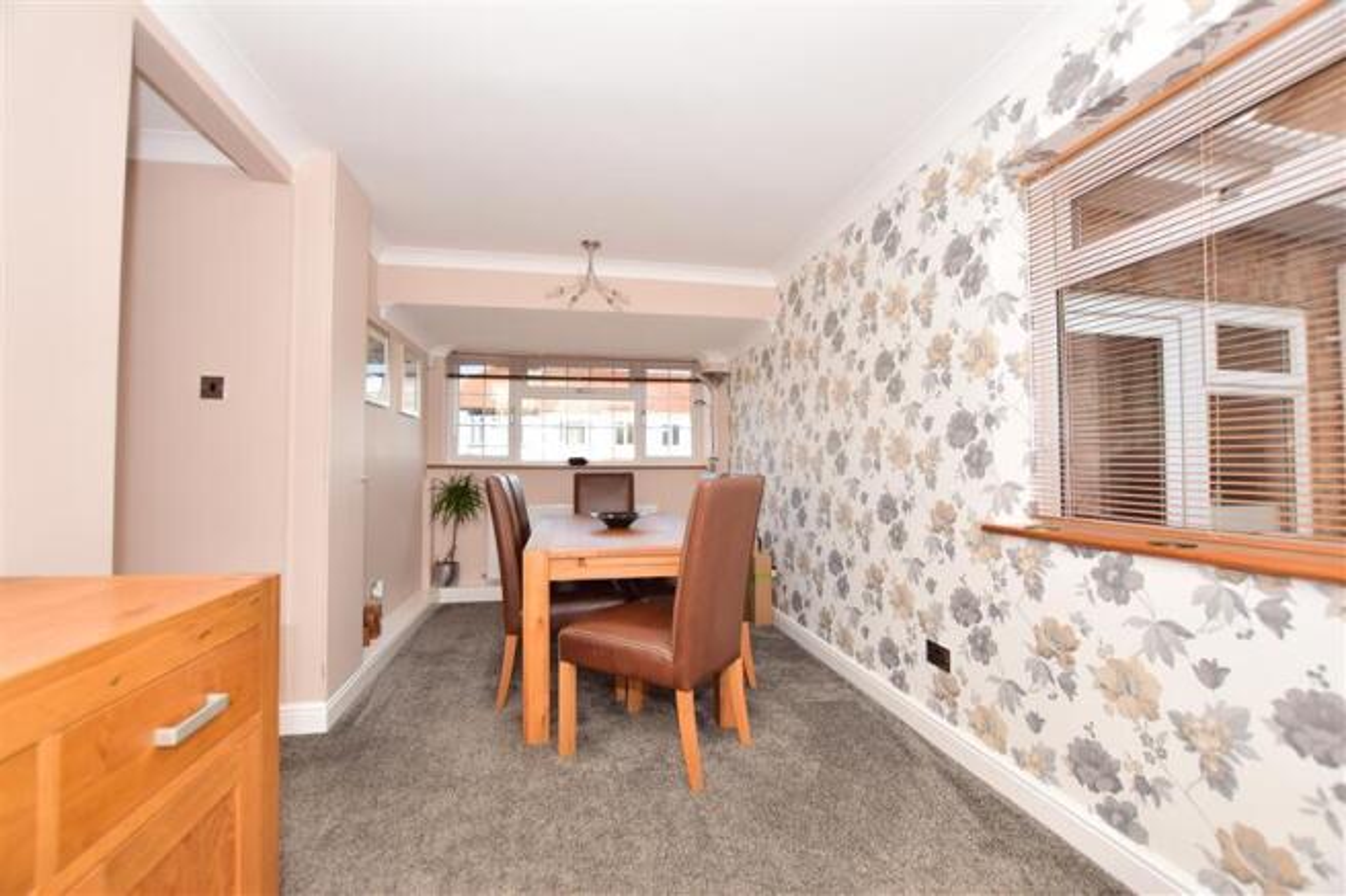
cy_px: 448
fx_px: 561
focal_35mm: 15
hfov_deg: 100.4
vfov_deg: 77.3
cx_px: 673
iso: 200
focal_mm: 10
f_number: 5.6
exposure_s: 1/125
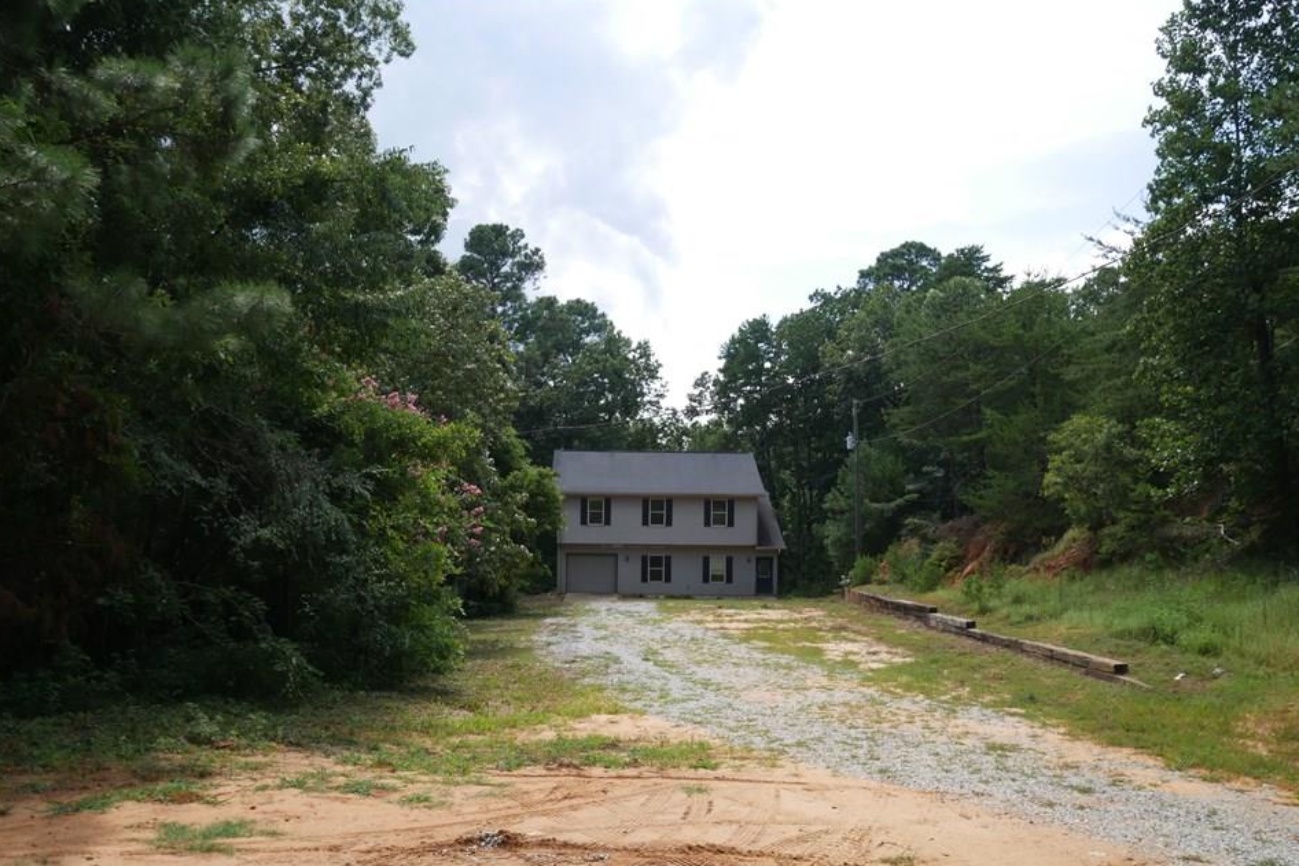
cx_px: 606
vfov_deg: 47.7
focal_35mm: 27
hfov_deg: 67.3
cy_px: 516
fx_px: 974
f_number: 3.5
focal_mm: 12
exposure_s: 1/2000
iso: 400
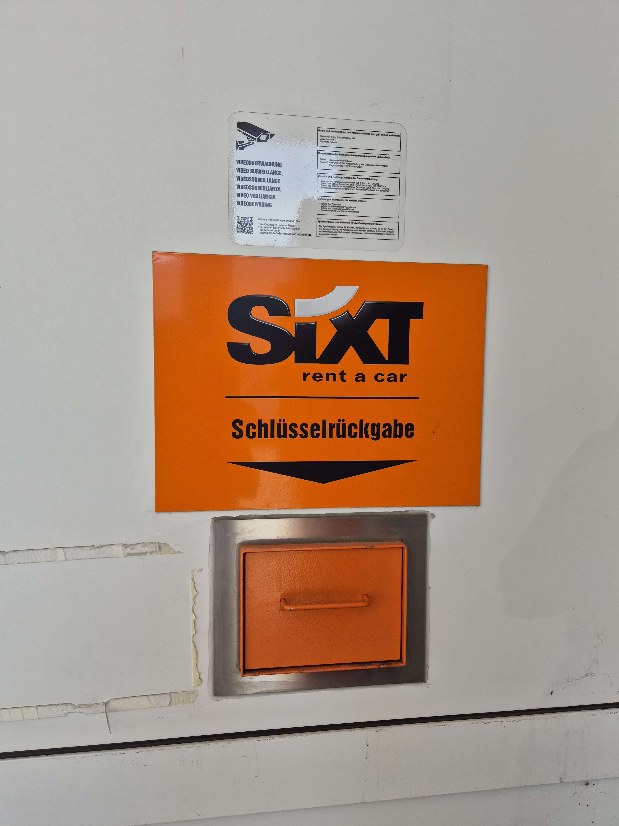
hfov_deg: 58.9
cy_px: 413
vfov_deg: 73.9
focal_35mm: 23
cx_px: 310
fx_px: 548
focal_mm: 5.4
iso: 25
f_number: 1.8
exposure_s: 1/238
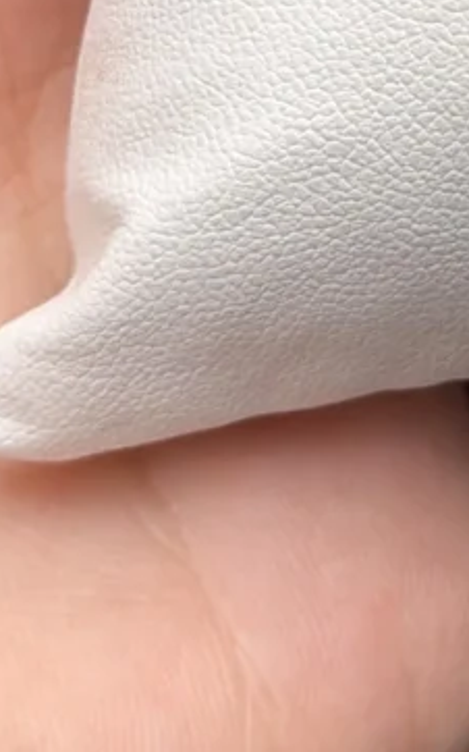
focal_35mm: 150
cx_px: 760
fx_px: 3070
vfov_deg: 13.4
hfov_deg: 8.5
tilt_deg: -80.1
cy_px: -268
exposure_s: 1/657
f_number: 1.78
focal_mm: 6.76
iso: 64
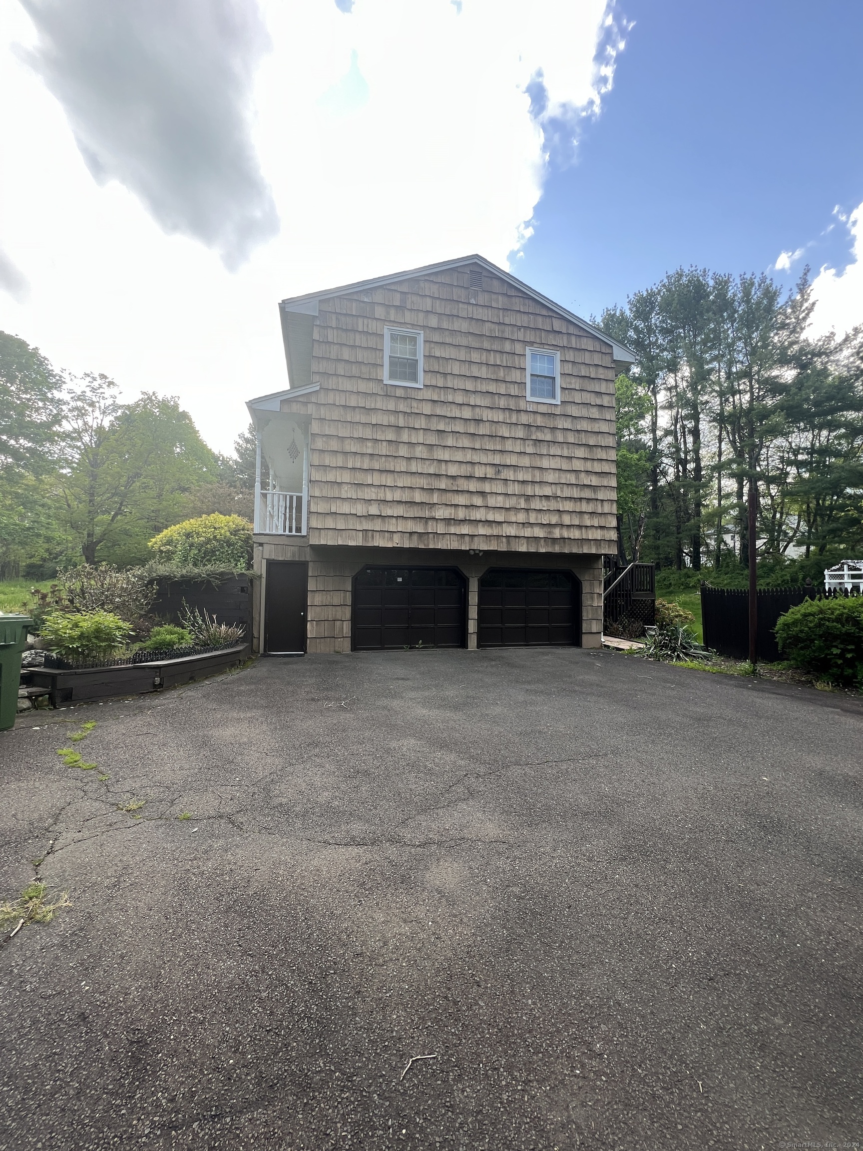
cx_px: 432
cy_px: 576
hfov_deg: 89.9
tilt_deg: +4.0
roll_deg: +0.8
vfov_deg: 106.2
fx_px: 432
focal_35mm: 13
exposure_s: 1/141
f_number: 1.8
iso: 32
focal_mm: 1.57
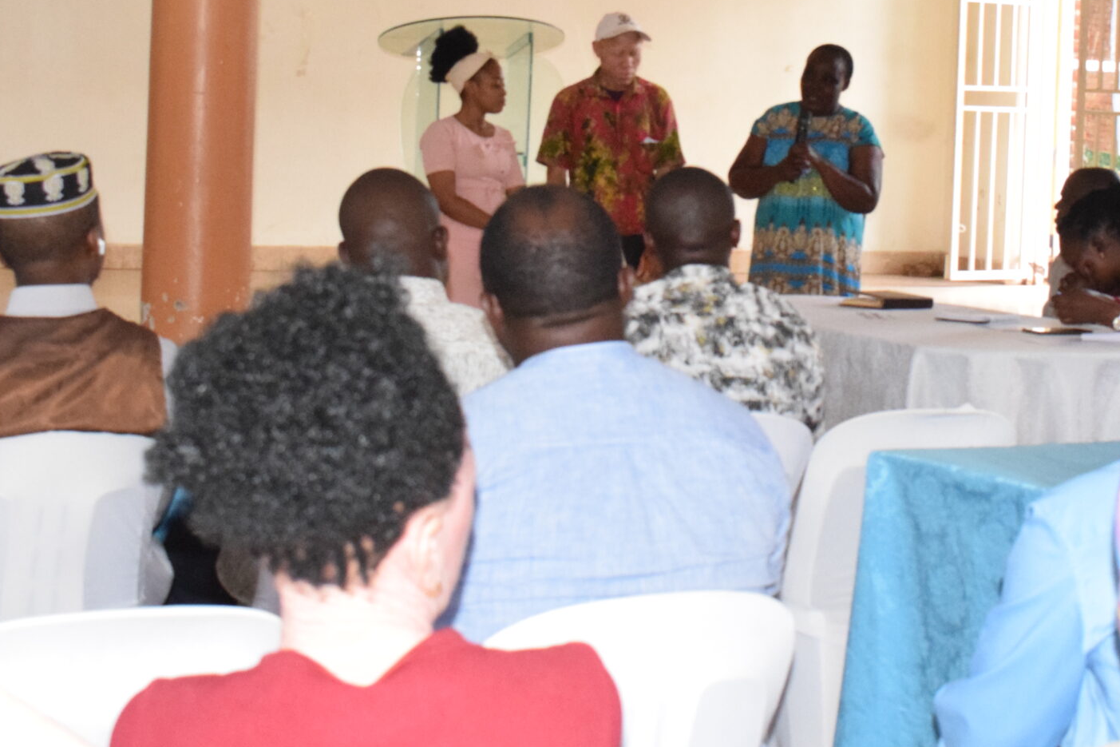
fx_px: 2299
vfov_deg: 18.3
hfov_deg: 27.3
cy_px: 171
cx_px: 722
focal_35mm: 74
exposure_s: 1/160
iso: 4500
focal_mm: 27
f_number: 8
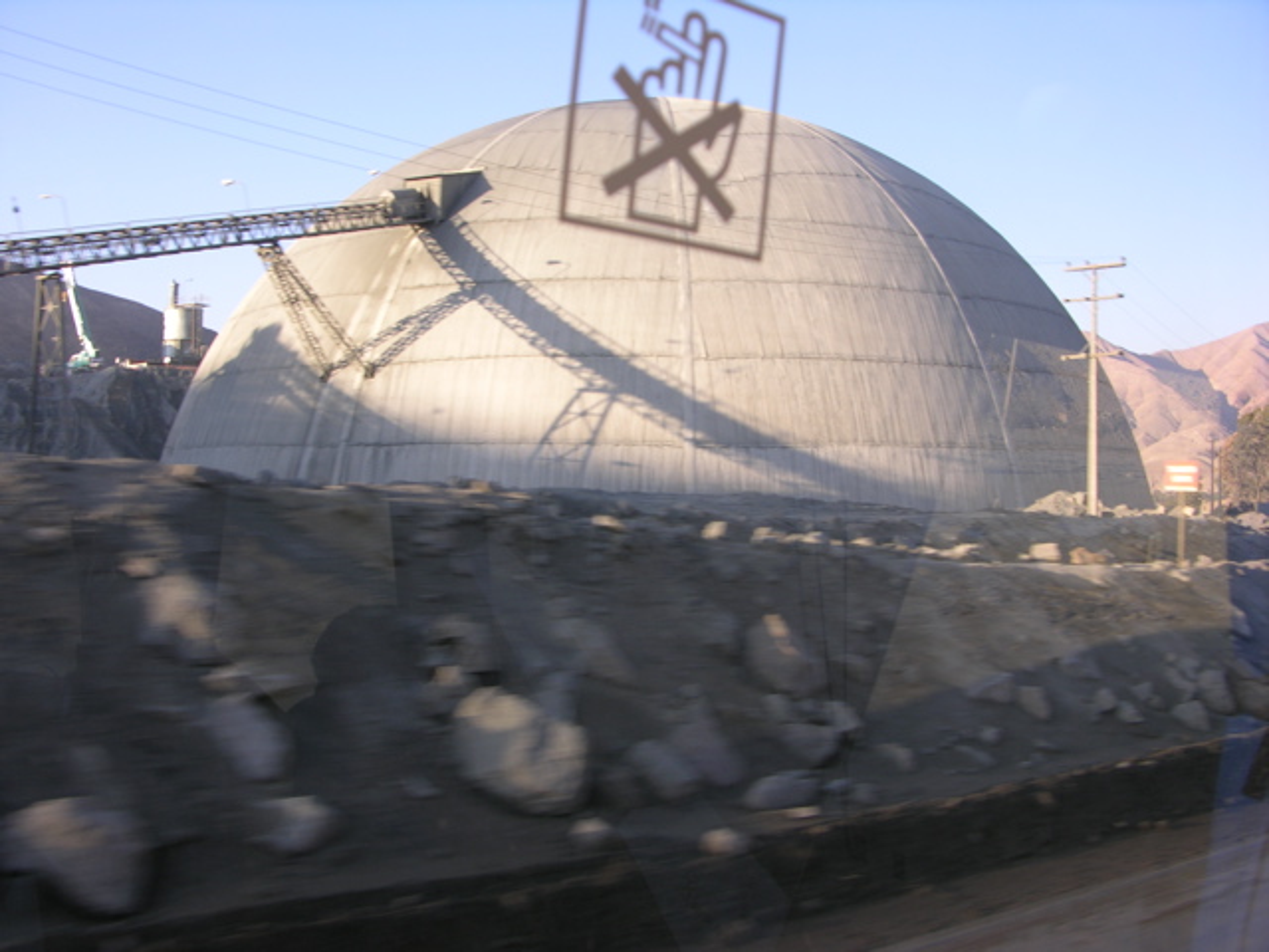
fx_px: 1283
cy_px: 476
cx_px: 634
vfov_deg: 40.7
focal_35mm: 35
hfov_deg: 52.6
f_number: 3.5
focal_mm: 8.9
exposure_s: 1/75.7
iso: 50
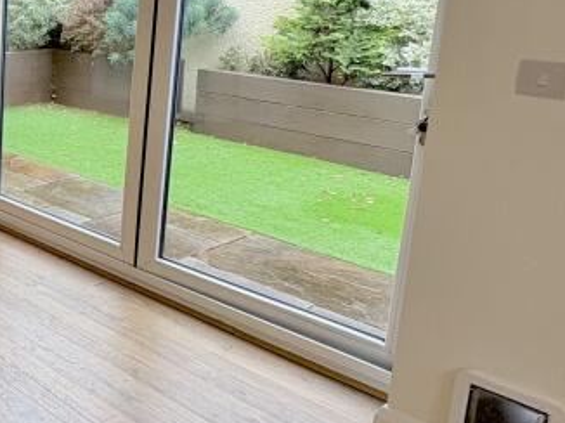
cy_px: 90
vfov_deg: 32.0
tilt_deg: -10.0
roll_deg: +1.1
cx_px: -170
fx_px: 718
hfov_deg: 32.4
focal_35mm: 44
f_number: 2.2
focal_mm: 2.22
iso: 64
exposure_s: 1/99
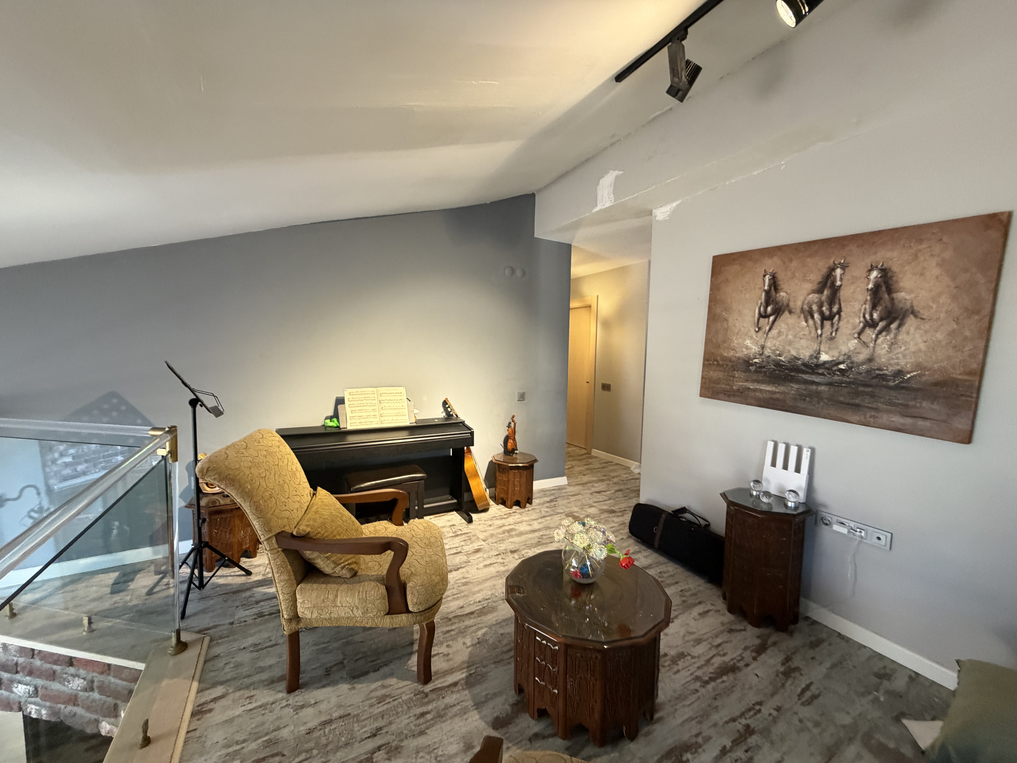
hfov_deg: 102.1
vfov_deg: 85.7
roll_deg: -0.1
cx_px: 508
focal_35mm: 14
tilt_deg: -4.0
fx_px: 411
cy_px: 382
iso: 320
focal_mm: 2.22
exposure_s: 1/50
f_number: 2.2
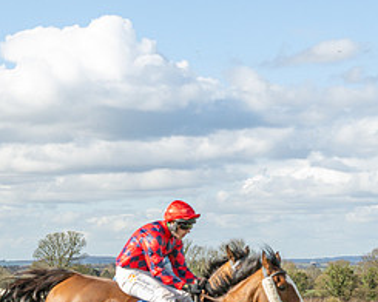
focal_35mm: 141
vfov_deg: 10.8
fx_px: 1577
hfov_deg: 13.7
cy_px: 316
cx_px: 138
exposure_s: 1/1600
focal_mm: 36
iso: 400
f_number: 4
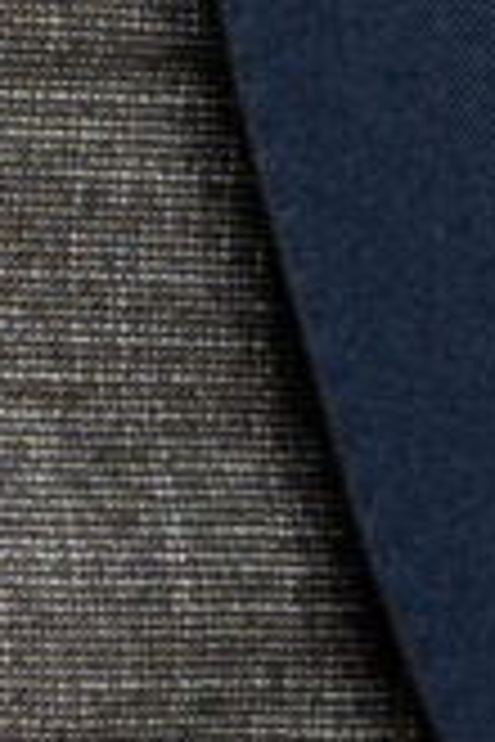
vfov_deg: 8.9
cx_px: -351
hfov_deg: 5.9
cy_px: 22
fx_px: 4723
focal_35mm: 229
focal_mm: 24
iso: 100
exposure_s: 1/100
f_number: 2.8
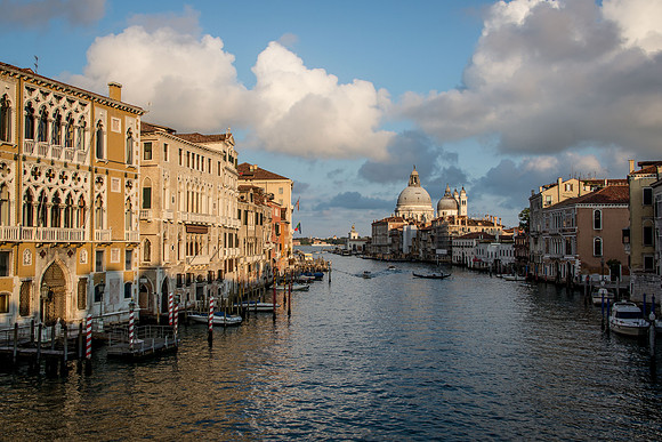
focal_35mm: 36
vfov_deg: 37.0
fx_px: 661
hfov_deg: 53.2
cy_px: 221
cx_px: 331
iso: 320
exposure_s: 1/640
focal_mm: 34
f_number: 8
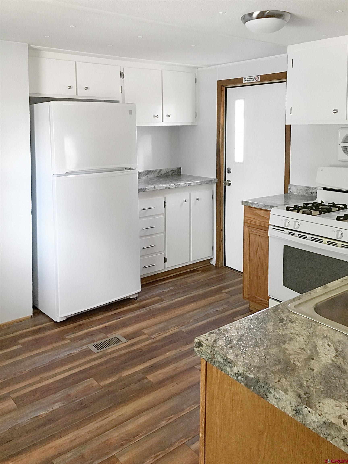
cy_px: 232
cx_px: 174
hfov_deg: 48.2
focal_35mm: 29
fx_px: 389
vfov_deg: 61.7
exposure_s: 1/30
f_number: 2.2
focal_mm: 4.15
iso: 160
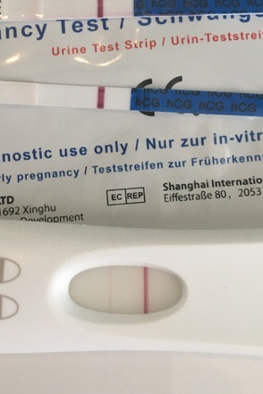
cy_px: 138
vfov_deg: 46.8
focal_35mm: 41
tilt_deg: -78.3
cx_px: 106
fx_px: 449
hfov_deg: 32.5
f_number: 2.2
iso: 64
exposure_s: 1/30
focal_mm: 4.15
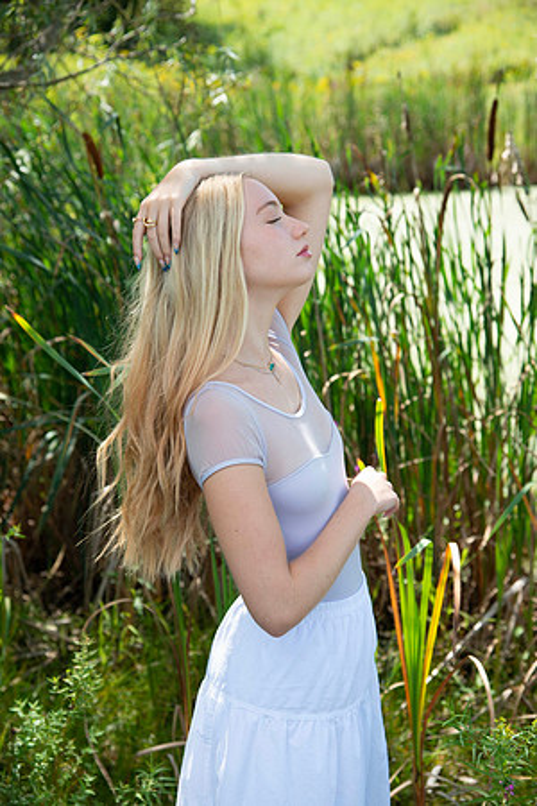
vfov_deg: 28.8
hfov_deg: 19.5
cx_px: 268
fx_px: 1566
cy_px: 403
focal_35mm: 70
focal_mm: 70
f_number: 5.6
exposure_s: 1/250
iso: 160
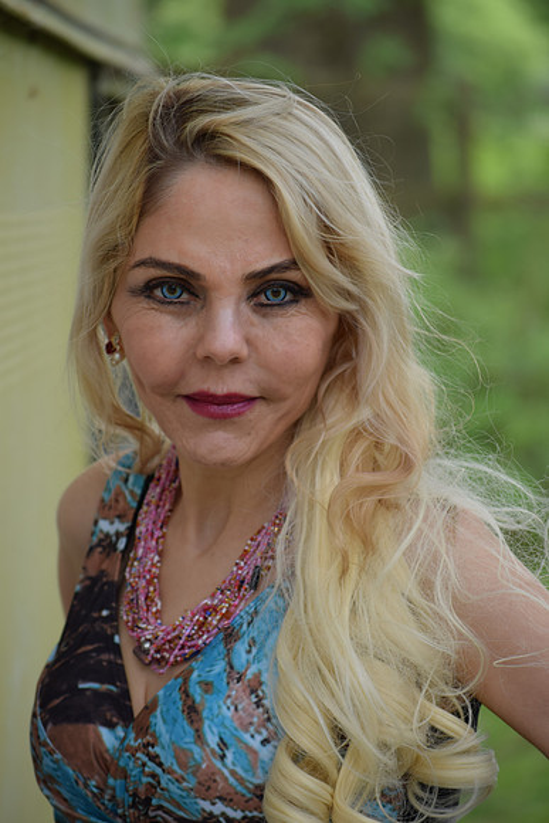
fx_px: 4183
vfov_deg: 11.2
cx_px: 274
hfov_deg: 7.5
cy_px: 412
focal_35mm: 183
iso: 100
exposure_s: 1/100
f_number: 5.6
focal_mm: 122
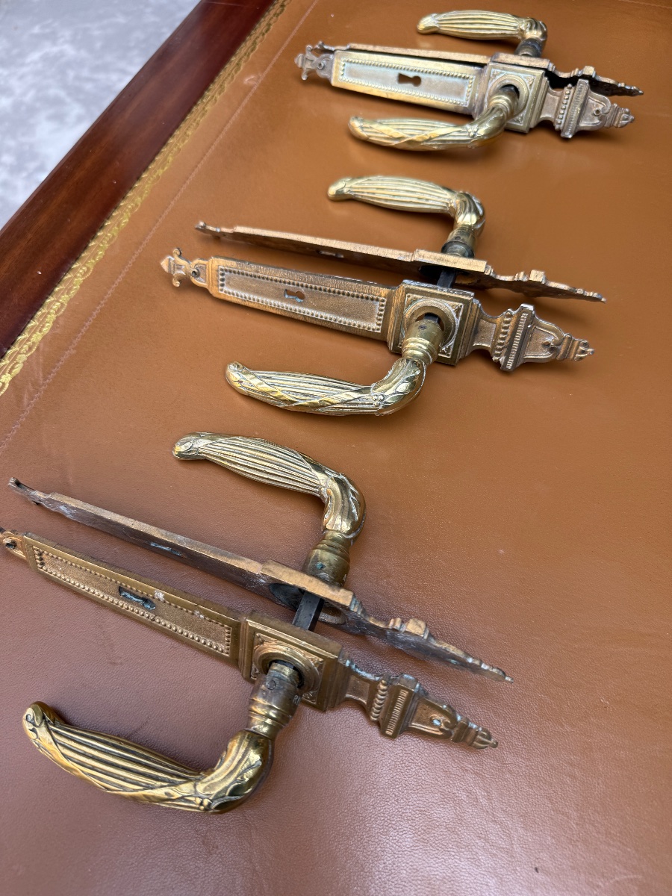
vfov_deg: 71.6
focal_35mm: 24
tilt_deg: -59.1
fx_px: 621
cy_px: 448
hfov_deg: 56.8
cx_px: 336
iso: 80
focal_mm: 6.76
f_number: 1.78
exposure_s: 1/671
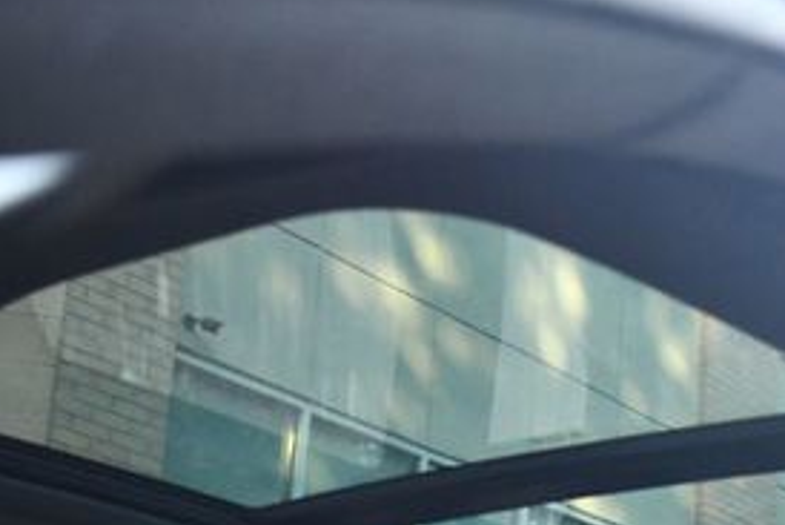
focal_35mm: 77
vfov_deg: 17.2
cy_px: 565
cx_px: 547
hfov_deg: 26.1
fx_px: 1680
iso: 2500
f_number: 3.8
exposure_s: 1/125
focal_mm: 22
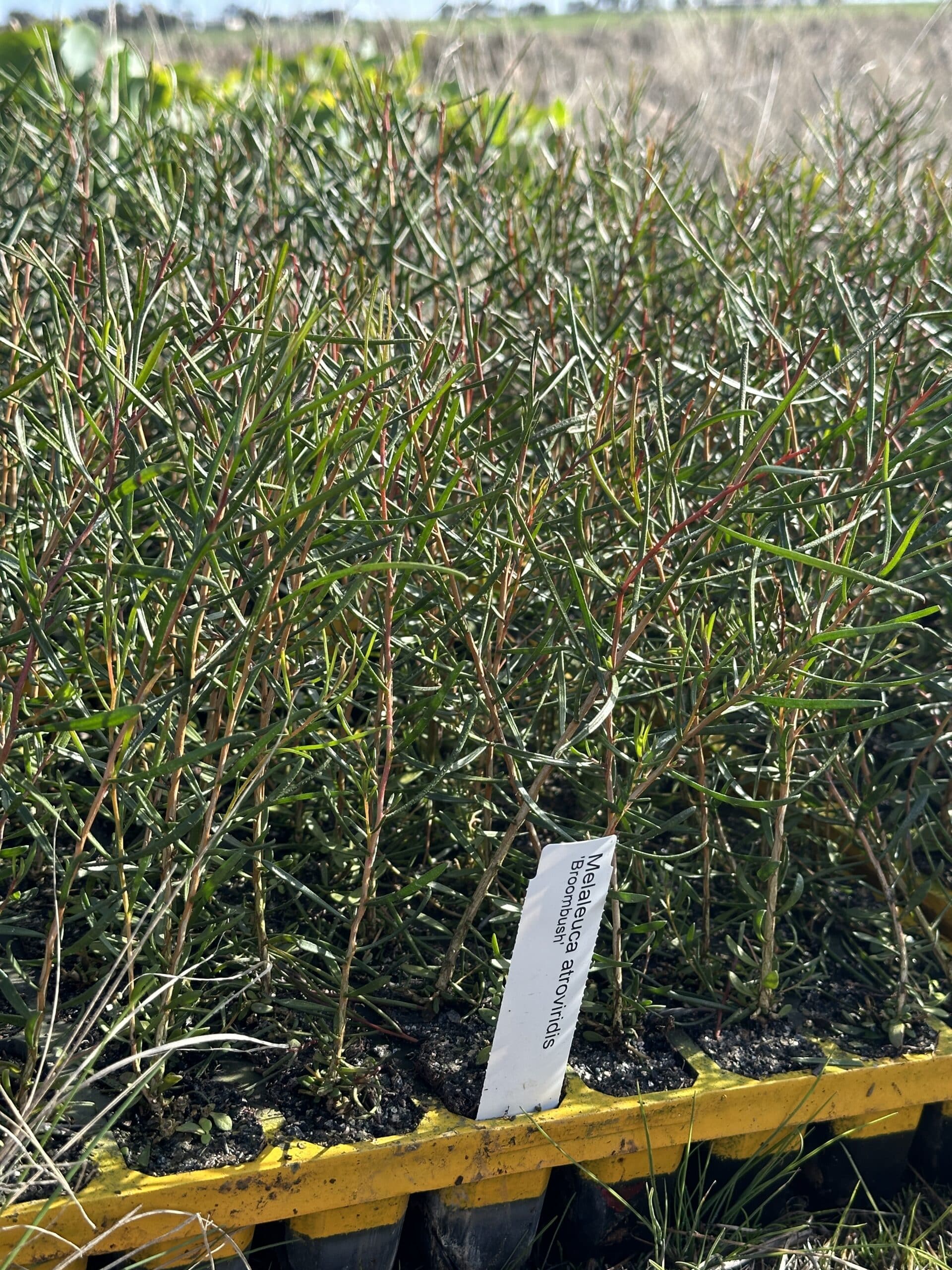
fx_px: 1760
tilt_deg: -16.8
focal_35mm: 48
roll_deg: +1.3
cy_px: 635
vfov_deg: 39.7
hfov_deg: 30.3
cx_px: 476
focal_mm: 6.86
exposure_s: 1/880
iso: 64
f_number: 1.78
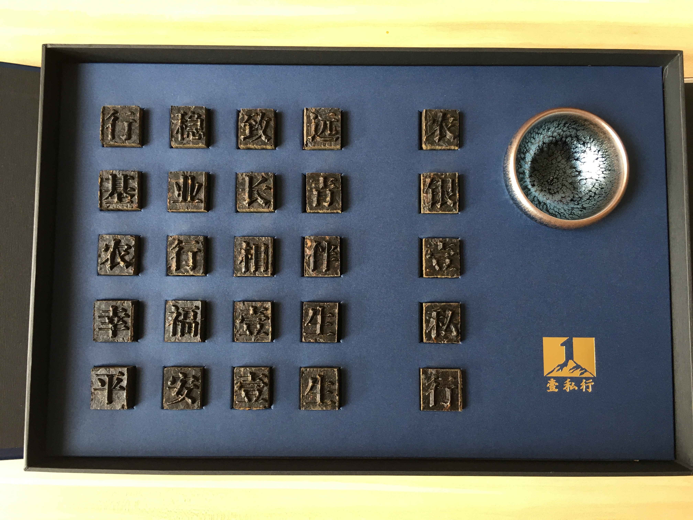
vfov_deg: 48.2
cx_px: 346
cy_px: 260
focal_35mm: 29
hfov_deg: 61.7
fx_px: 581
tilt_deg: -85.6
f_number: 2.2
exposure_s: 1/33
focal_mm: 4.15
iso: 50
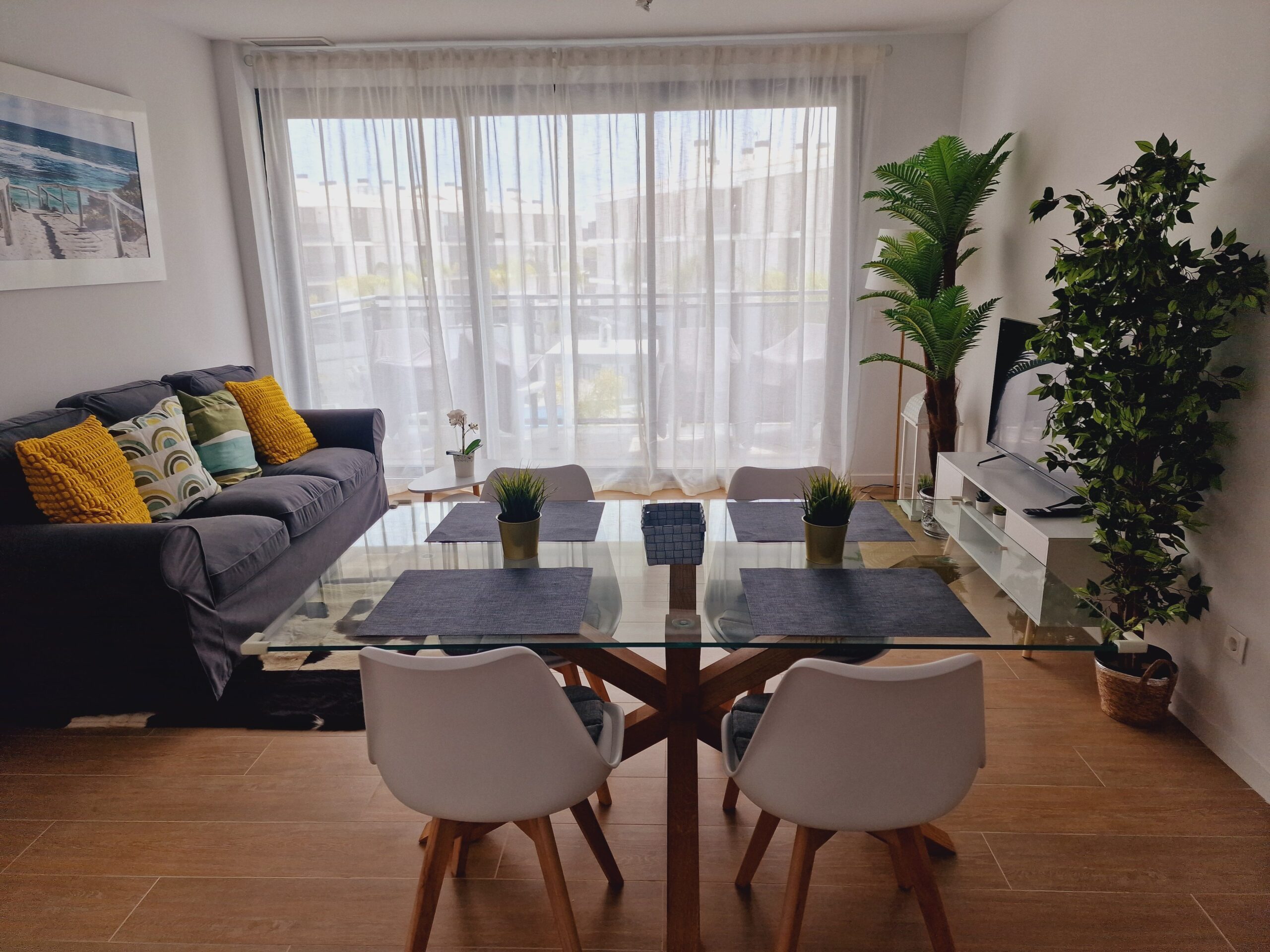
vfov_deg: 58.9
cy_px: 476
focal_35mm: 23
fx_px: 844
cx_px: 635
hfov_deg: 73.9
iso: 50
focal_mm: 6.4
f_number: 1.8
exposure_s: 1/180
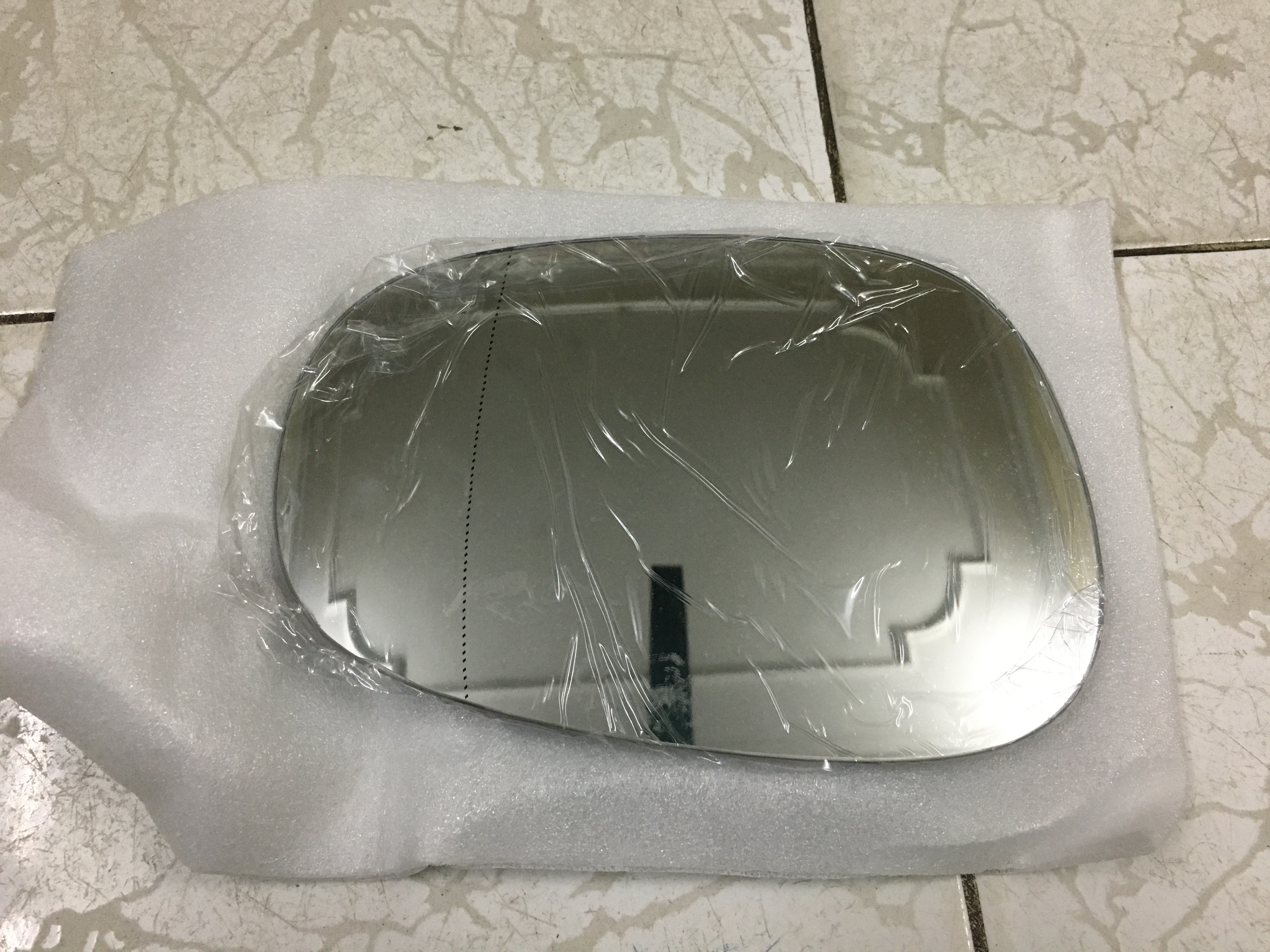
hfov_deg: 61.7
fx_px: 1064
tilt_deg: -68.1
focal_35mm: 29
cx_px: 635
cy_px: 476
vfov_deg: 48.2
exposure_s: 1/33
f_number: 2.2
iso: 200
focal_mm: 4.15
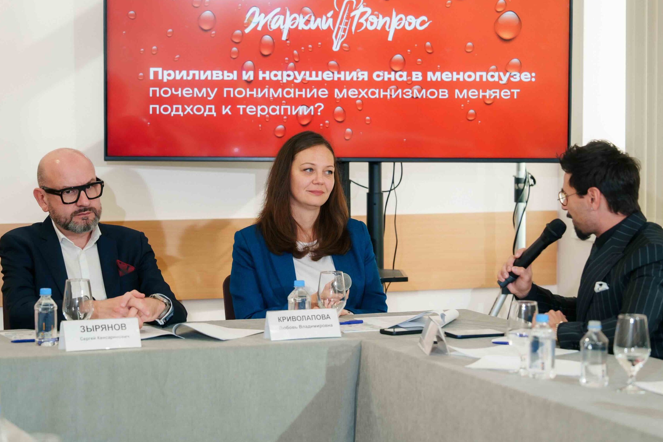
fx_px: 2026
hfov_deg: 18.6
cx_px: 341
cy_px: 184
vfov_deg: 12.4
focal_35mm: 110
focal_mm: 94
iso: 400
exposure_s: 1/200
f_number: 2.8
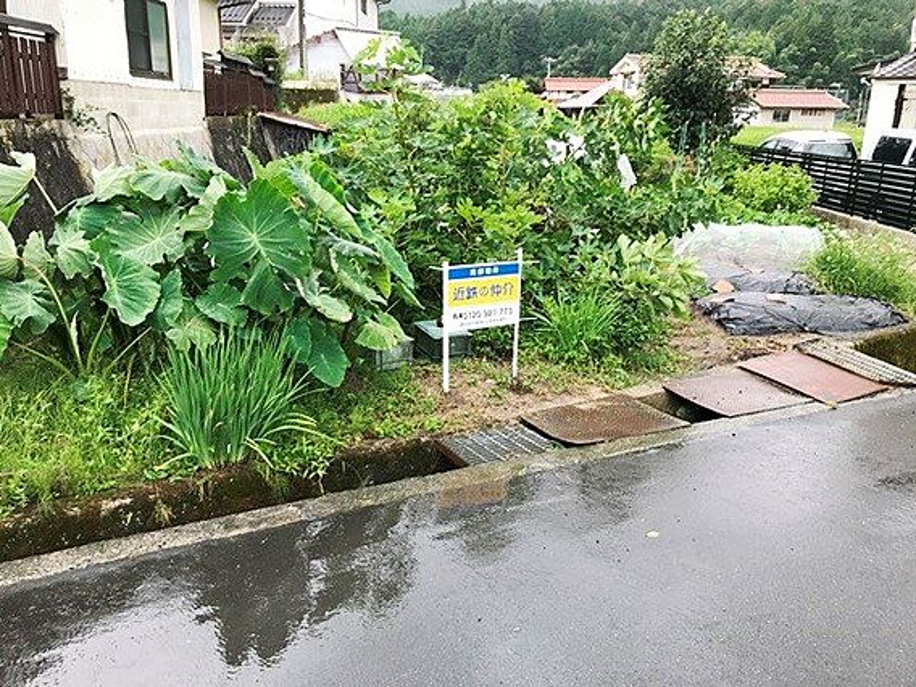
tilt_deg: -15.2
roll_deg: -1.7
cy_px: 344
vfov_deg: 49.7
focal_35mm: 28
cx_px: 458
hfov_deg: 63.4
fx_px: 741
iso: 20
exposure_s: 1/143
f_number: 1.8
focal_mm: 3.99
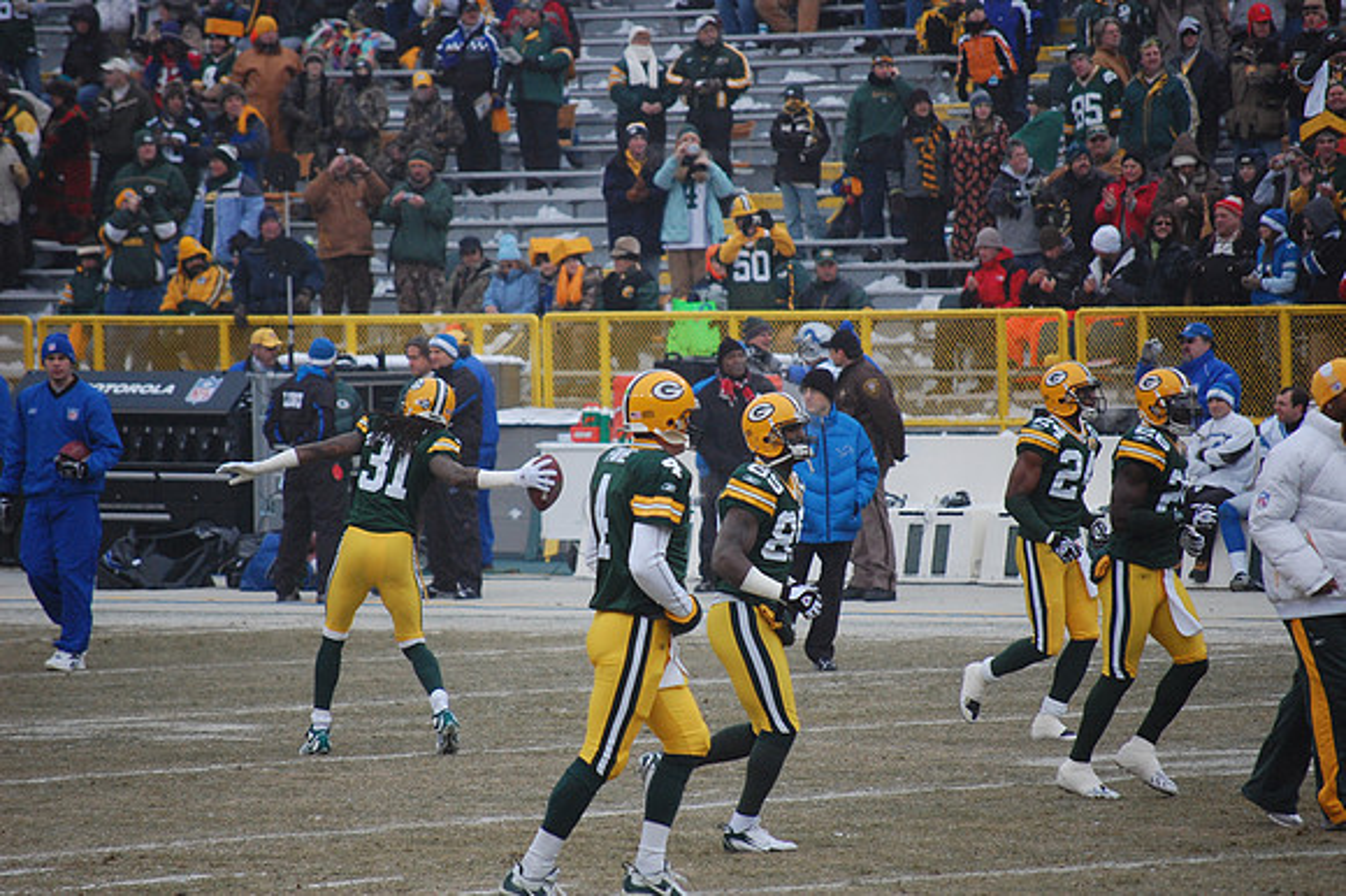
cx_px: 673
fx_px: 11210
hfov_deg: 6.9
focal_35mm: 300
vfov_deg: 4.6
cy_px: 448
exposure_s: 1/1250
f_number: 5.6
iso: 800
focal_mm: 200
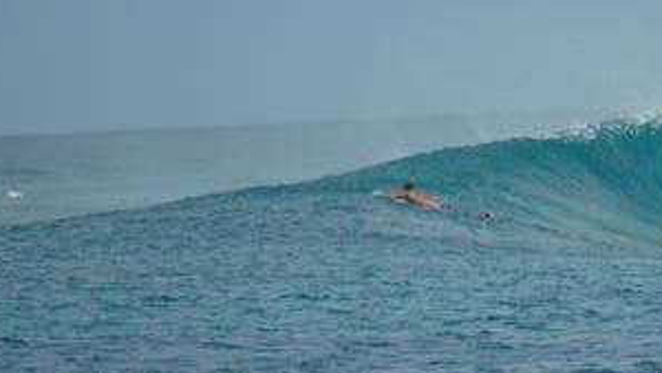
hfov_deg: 2.5
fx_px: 15154
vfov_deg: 1.4
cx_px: 555
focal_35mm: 863
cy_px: 191
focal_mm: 300
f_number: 5.6
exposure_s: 1/1250
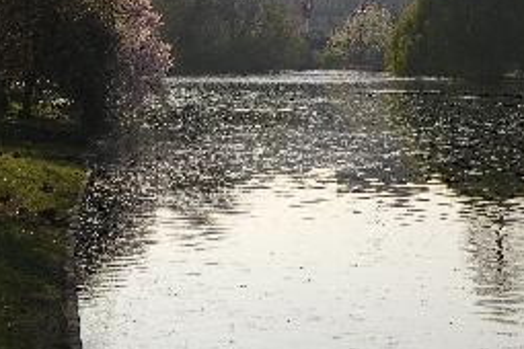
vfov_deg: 10.2
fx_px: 1950
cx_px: 267
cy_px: 82
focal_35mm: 134
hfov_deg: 15.3
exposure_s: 1/250
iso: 50
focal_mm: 14.3
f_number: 7.2
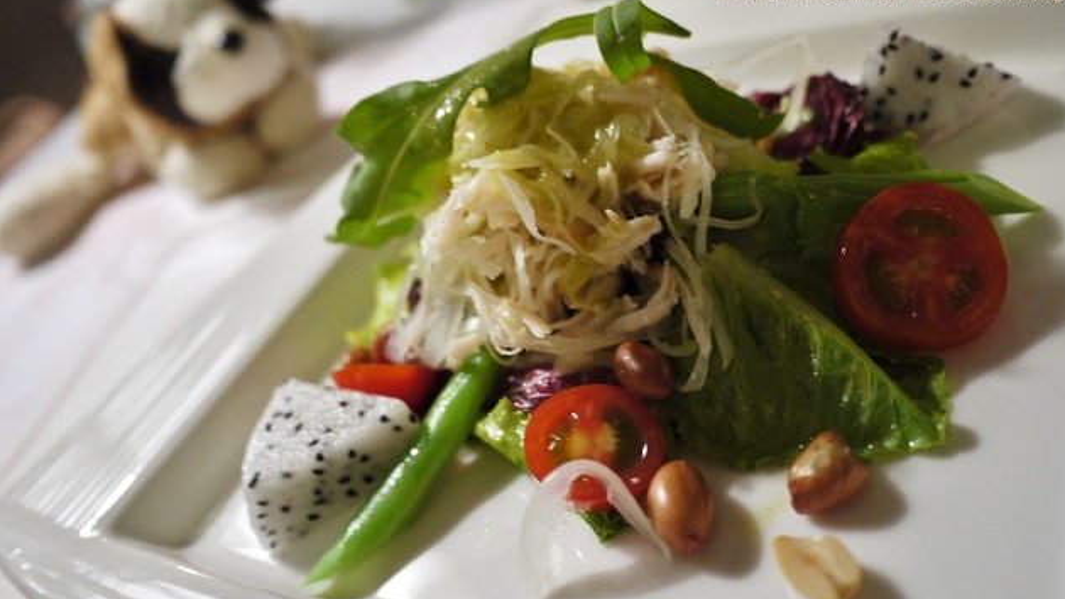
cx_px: 539
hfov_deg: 62.6
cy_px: 278
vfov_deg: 37.7
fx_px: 875
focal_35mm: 31
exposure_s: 1/20
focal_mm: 14
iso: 400
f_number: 2.5
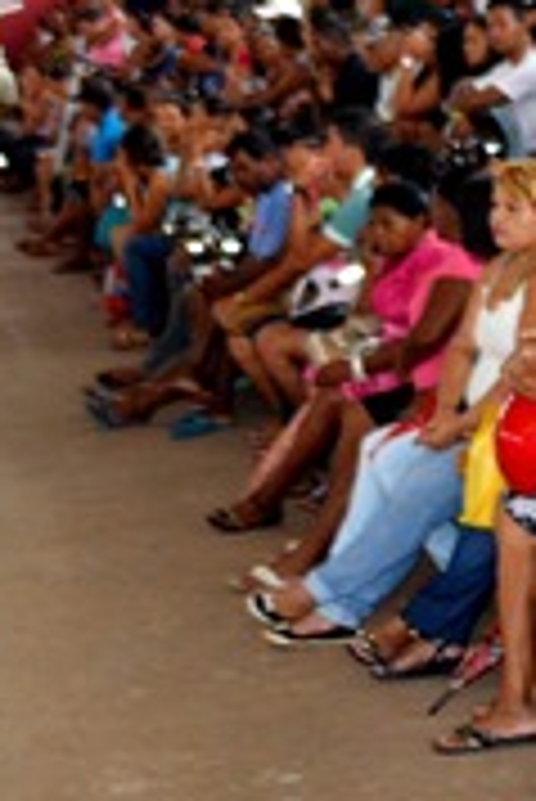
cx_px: 950
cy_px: 394
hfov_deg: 10.7
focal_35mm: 121
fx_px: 2697
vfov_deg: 16.9
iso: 1000
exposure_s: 1/60
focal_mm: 32
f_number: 4.8
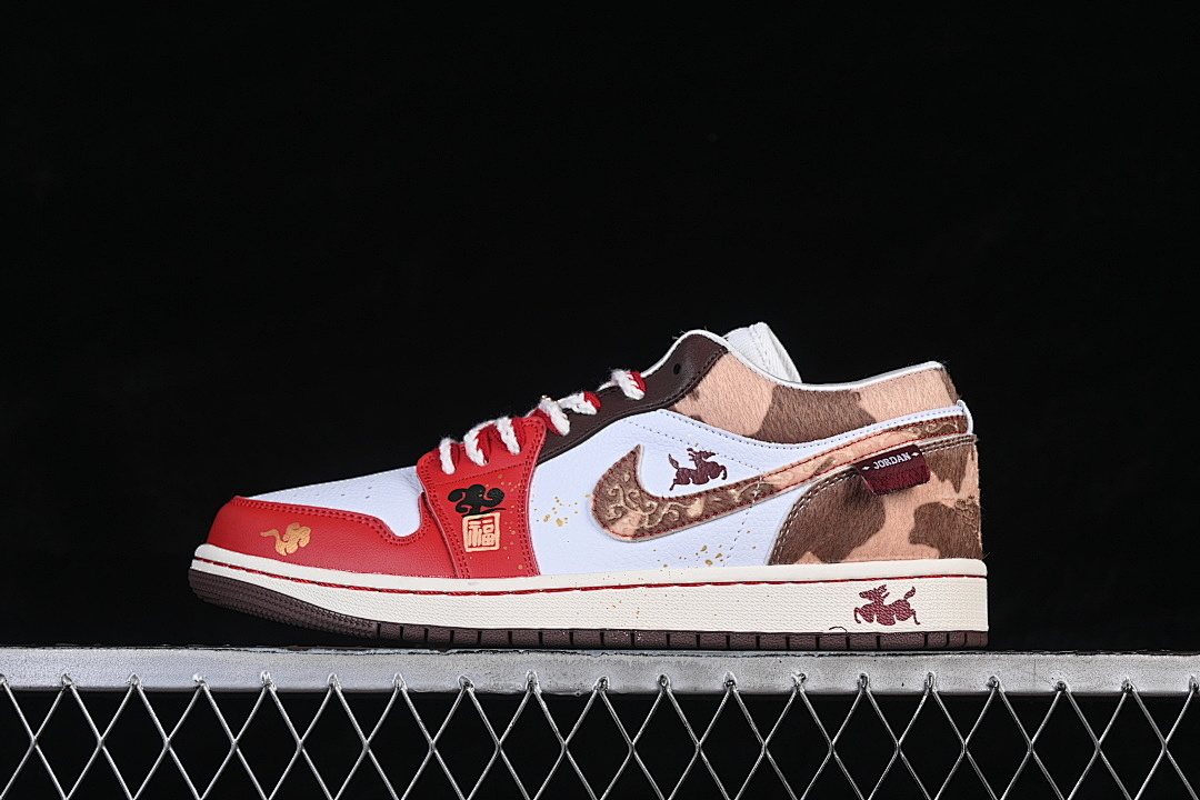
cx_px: 600
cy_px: 400
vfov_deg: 18.2
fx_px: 2500
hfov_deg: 27.0
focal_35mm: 75
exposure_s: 1/80
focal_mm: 50
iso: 160
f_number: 8
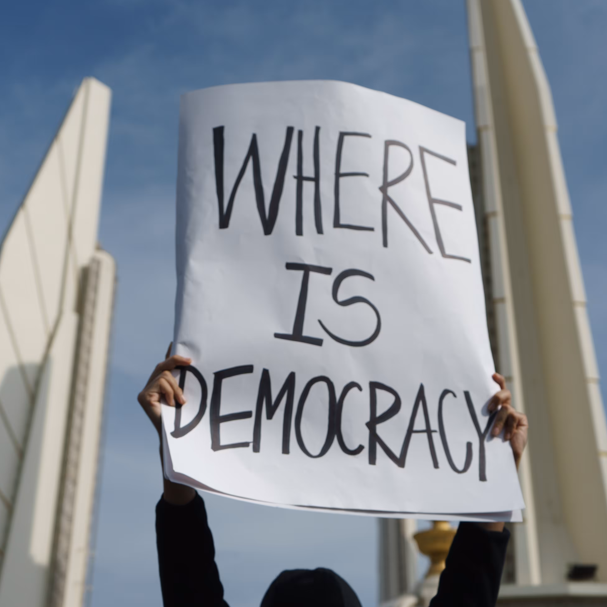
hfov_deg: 33.4
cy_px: 307
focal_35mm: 51
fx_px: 1012
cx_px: 312
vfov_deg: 33.4
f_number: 5
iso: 100
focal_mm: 39
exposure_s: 1/2000
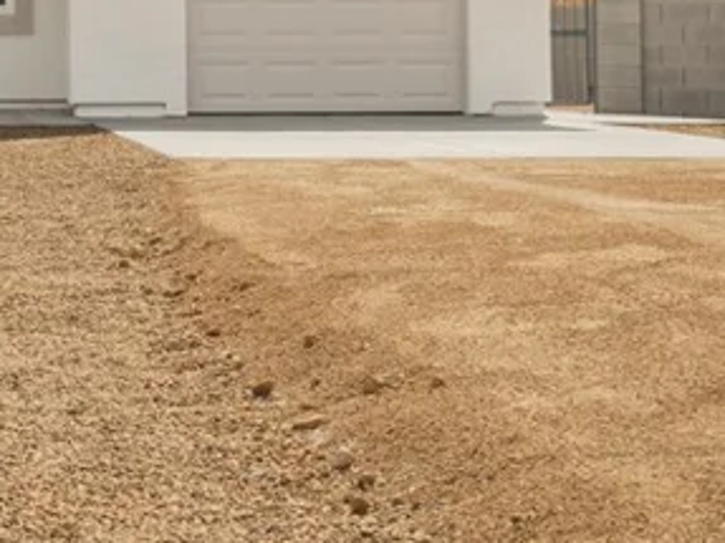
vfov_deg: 14.1
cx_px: -222
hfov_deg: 17.8
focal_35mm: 103
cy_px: -16
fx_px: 2156
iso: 100
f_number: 8
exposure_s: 1/400
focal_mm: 30
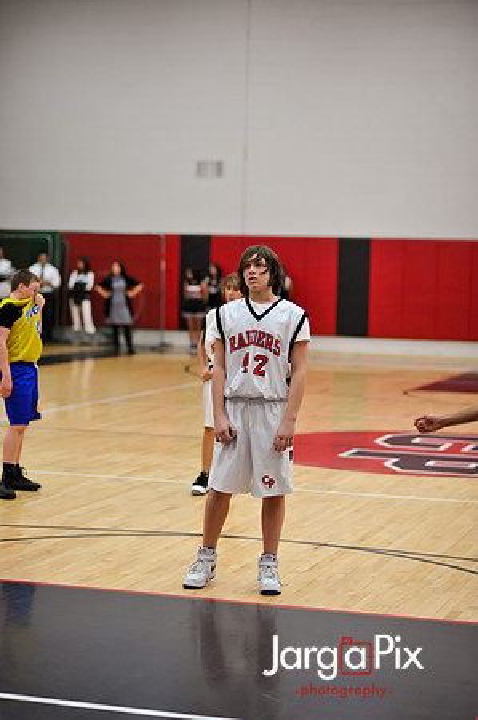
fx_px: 1697
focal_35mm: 85
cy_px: 360
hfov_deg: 16.0
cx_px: 239
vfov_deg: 23.9
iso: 1100
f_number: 2
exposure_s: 1/500
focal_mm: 85
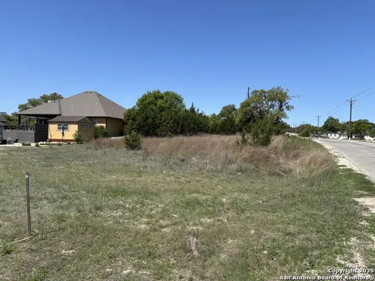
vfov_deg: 53.1
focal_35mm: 26
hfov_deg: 67.3
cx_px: 188
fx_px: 282
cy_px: 140
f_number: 1.6
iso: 50
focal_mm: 5.96
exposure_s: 1/3413
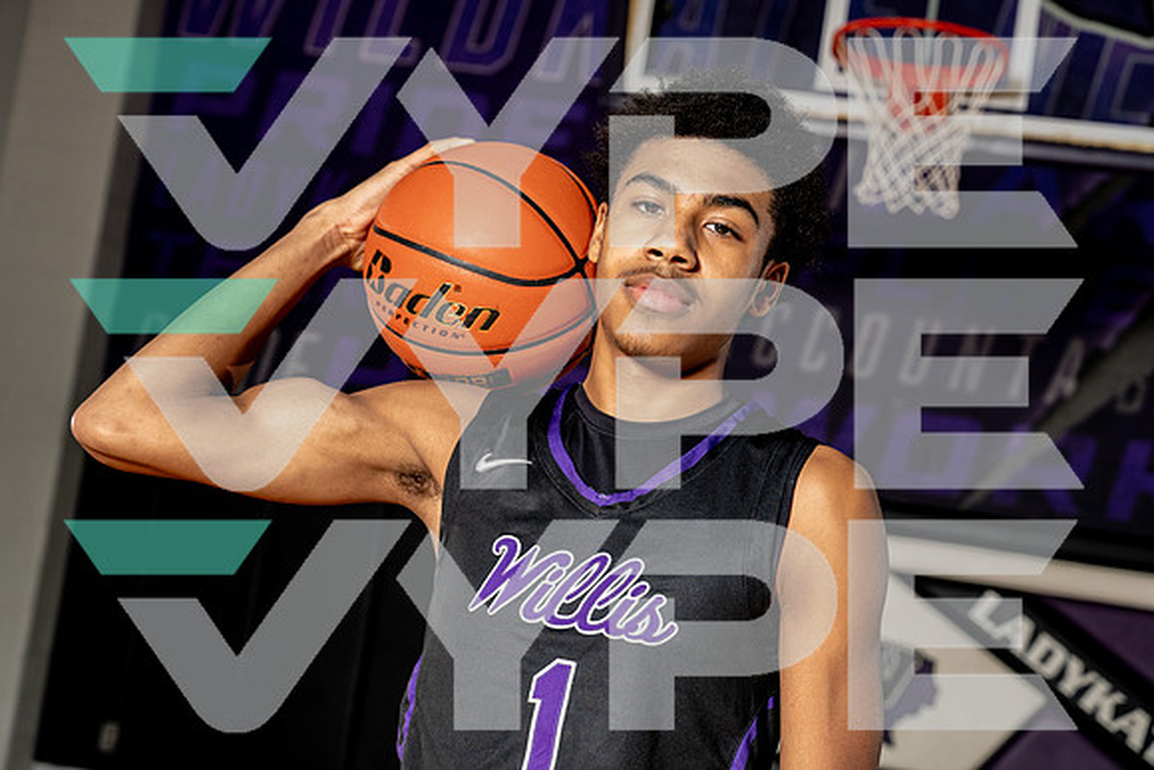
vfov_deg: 20.9
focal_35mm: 65
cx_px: 577
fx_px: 2084
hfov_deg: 31.0
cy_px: 385
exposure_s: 1/250
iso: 400
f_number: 5.6
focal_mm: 65
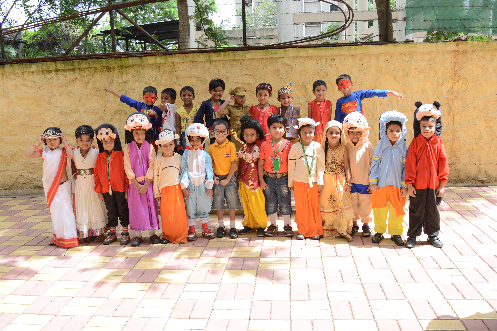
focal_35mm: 33
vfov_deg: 40.0
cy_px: 166
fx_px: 456
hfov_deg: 57.2
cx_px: 248
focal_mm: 22
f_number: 6.3
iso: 200
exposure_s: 1/160
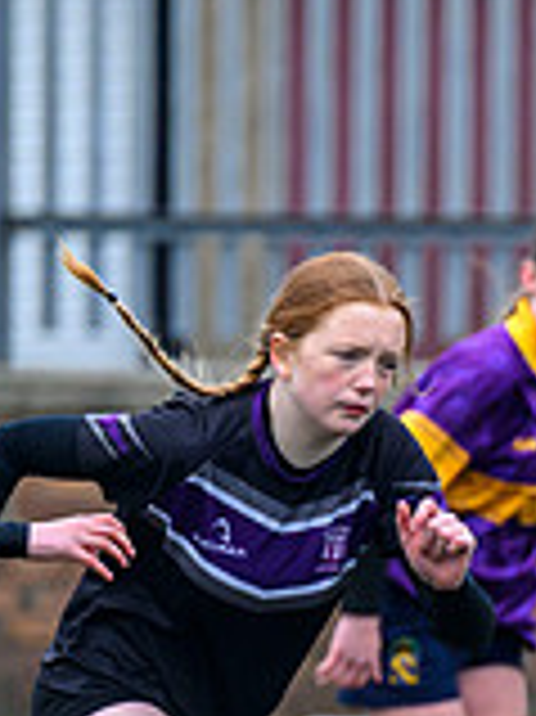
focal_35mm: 1187
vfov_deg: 1.7
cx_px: 1181
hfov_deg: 1.2
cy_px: 797
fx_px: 24539
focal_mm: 280
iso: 1000
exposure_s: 1/1600
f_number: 4
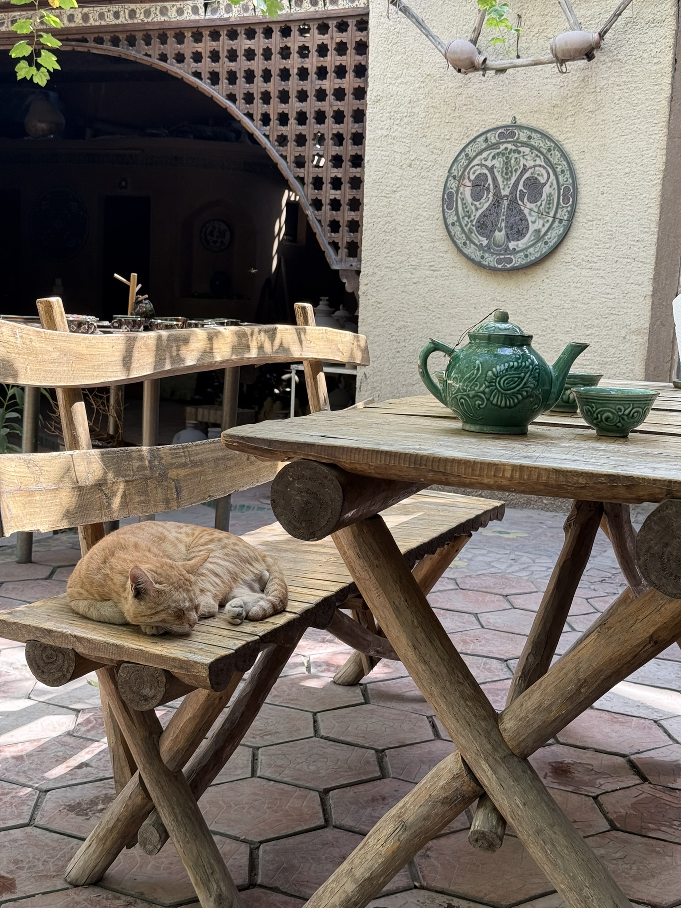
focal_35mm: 48
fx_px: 1259
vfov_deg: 39.7
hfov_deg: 30.3
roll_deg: -4.0
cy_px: 454
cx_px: 340
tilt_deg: -5.7
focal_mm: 6.76
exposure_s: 1/364
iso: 64
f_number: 1.78
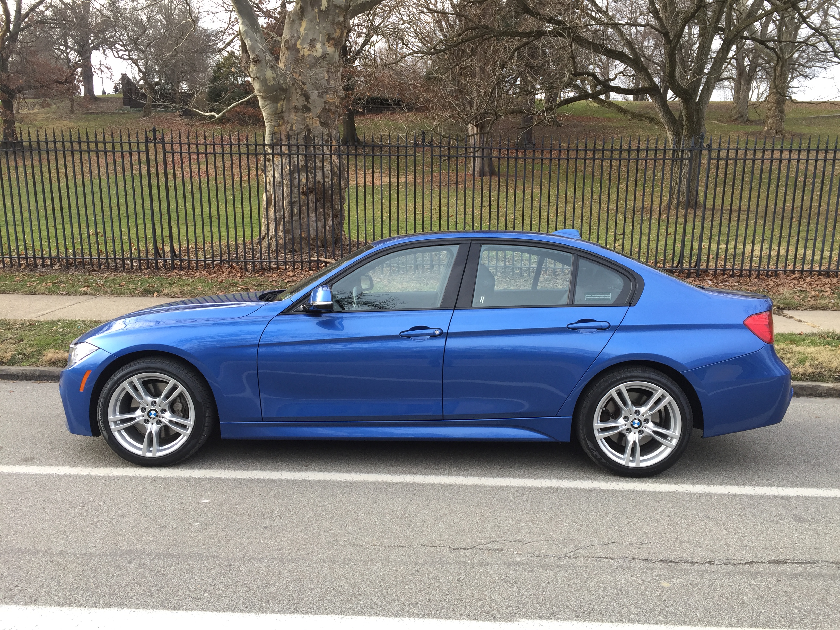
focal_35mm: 29
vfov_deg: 48.2
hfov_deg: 61.7
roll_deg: +1.2
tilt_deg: -11.0
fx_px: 704
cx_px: 420
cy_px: 315
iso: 32
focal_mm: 4.15
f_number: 2.2
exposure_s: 1/142
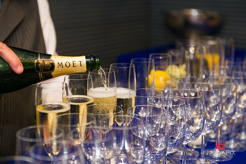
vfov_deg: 19.5
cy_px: 82
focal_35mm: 70
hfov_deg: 28.8
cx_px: 123
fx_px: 478
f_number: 3.2
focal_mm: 70
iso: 1600
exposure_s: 1/125
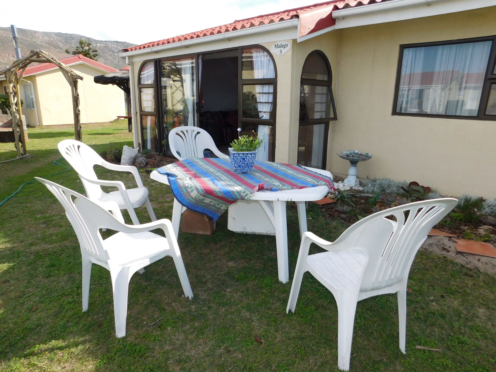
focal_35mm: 23
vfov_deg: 58.9
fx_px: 330
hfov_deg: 73.9
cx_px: 248
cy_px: 186
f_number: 3
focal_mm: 4
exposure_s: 1/1000
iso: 125
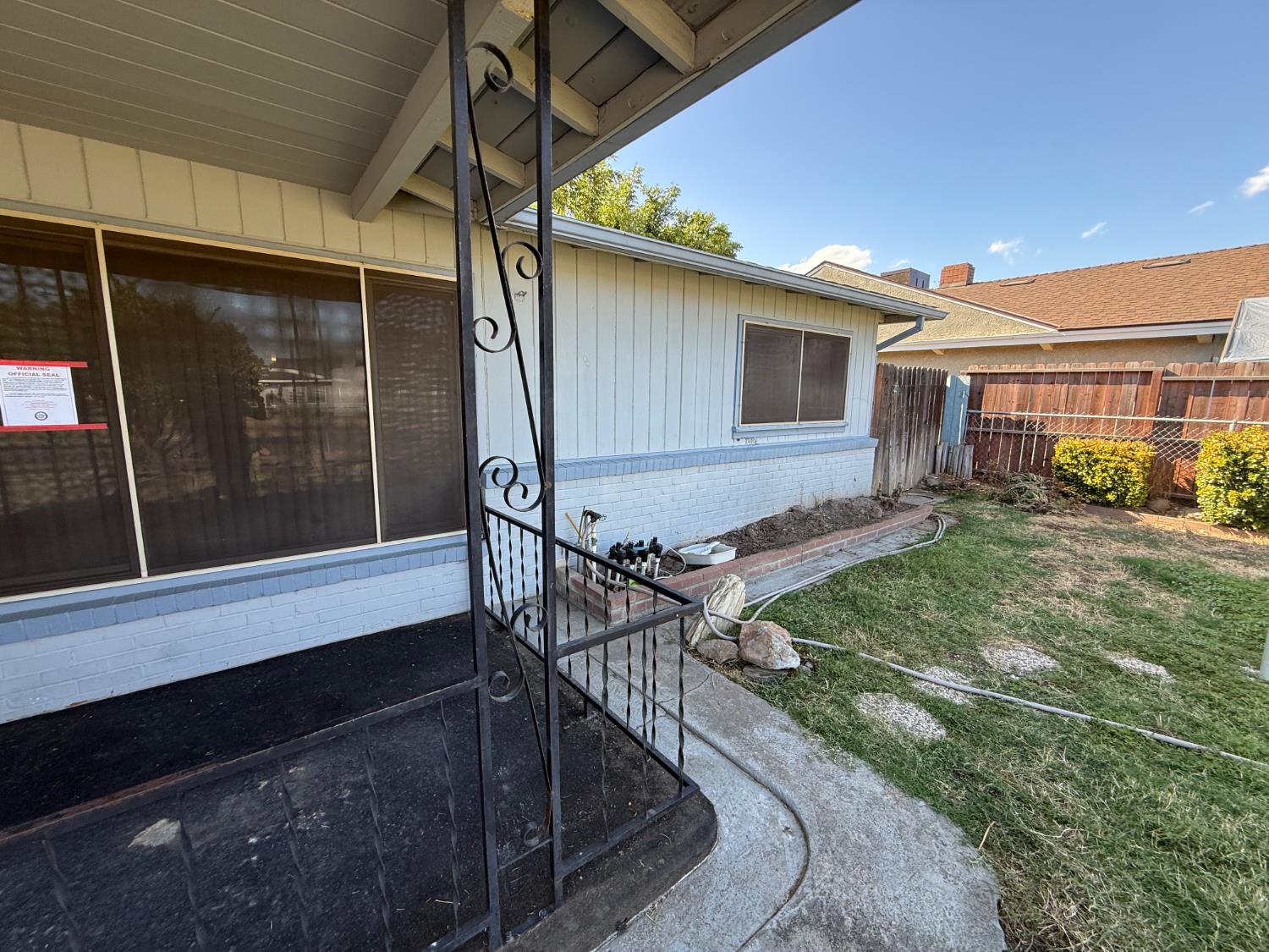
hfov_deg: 102.1
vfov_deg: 85.7
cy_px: 476
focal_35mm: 14
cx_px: 634
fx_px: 513
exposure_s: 1/233
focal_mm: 2.22
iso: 50
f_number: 2.2
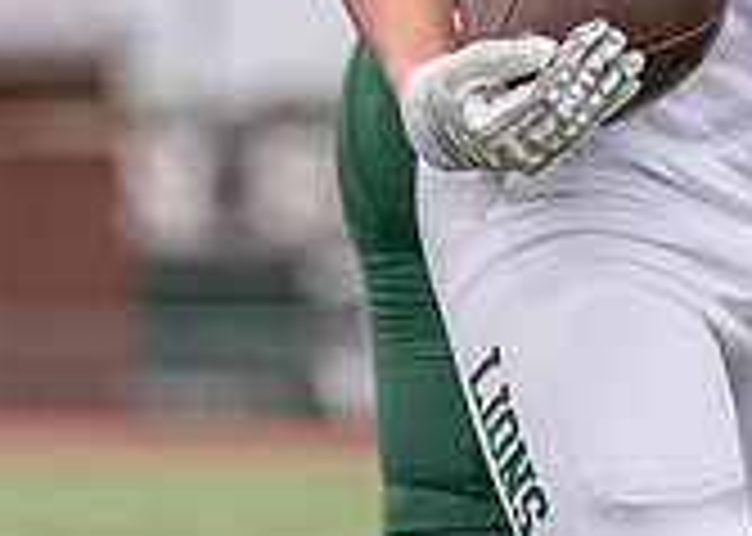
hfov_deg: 3.3
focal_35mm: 611
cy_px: -395
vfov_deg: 2.3
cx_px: 933
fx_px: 13039
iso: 250
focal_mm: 137
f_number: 2.8
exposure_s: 1/3200
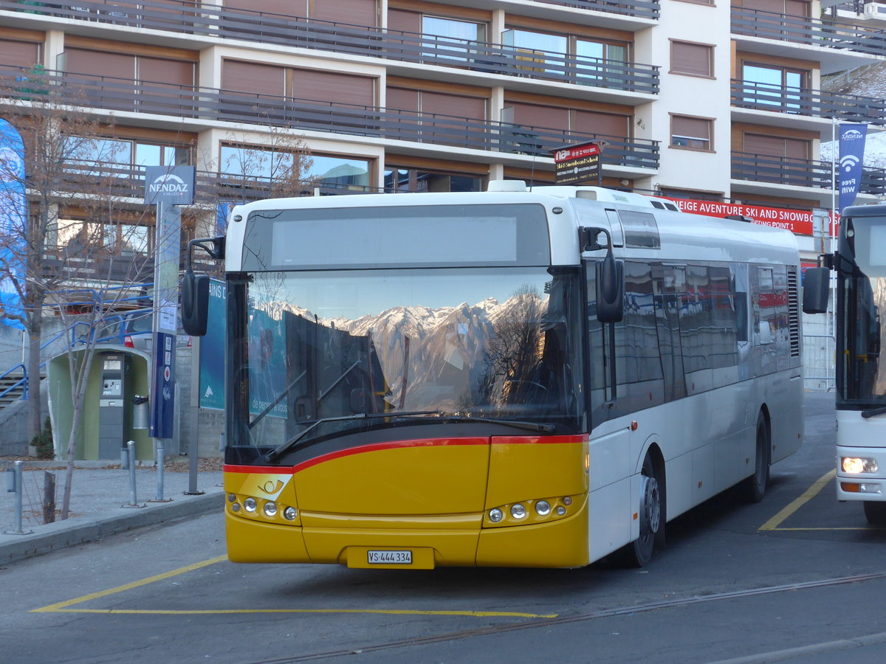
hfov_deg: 20.2
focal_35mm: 97
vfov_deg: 15.2
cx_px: 443
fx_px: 2483
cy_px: 332
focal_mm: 19.2
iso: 125
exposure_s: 1/80
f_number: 4.7
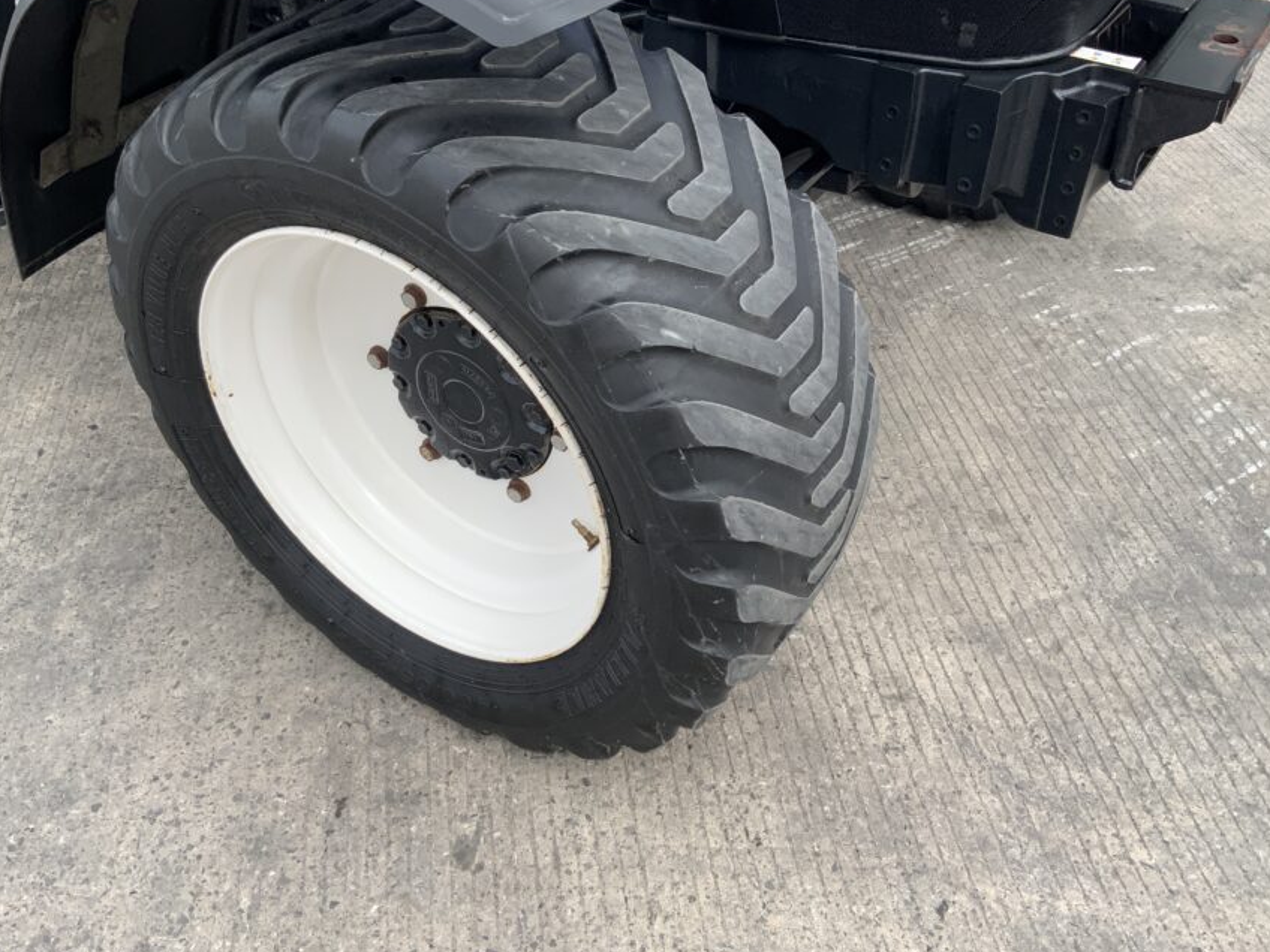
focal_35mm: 35
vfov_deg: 40.5
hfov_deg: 52.6
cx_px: 641
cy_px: 385
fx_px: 1284
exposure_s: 1/719
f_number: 1.8
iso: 16
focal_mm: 3
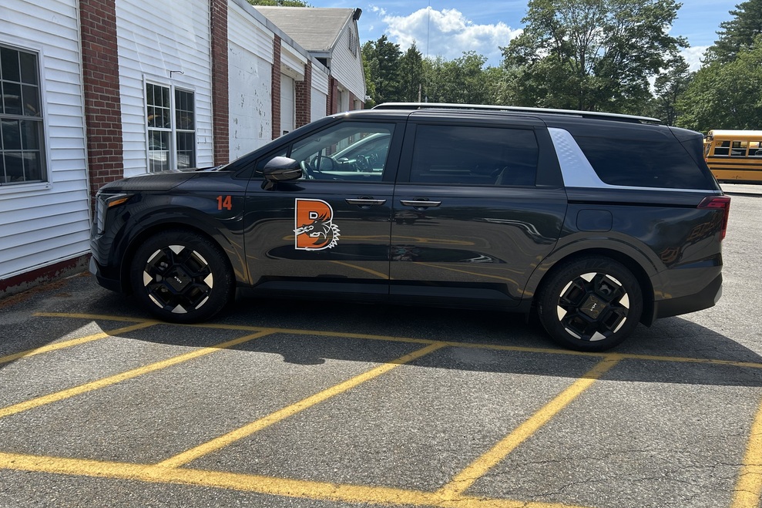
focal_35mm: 28
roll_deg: -2.6
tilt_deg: -12.9
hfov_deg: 65.5
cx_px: 388
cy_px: 271
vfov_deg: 46.4
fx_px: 593
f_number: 1.5
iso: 50
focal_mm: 5.7
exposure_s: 1/3460
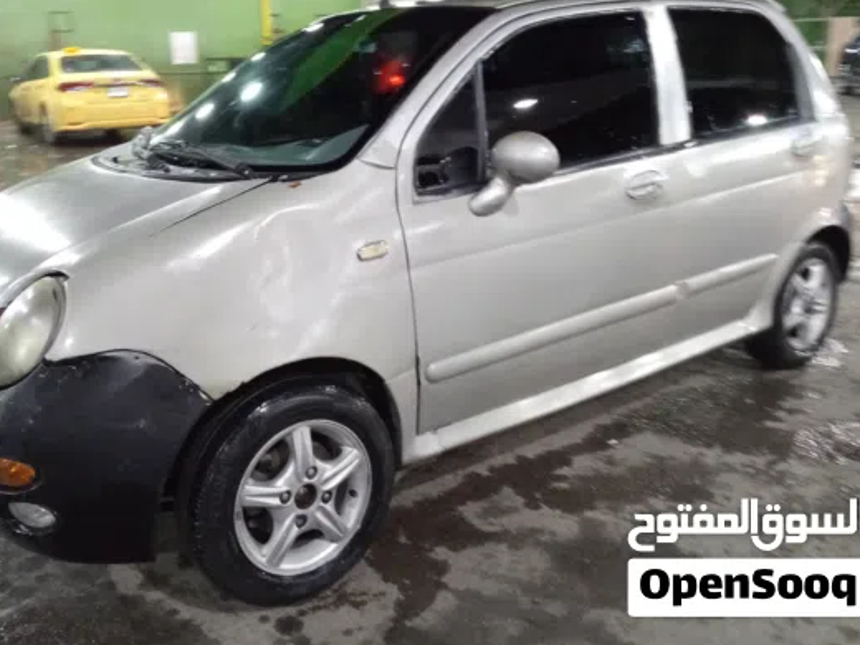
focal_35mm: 32
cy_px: 260
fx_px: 795
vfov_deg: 43.9
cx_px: 379
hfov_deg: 56.7
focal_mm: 3.64
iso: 759
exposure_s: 1/25
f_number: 1.85
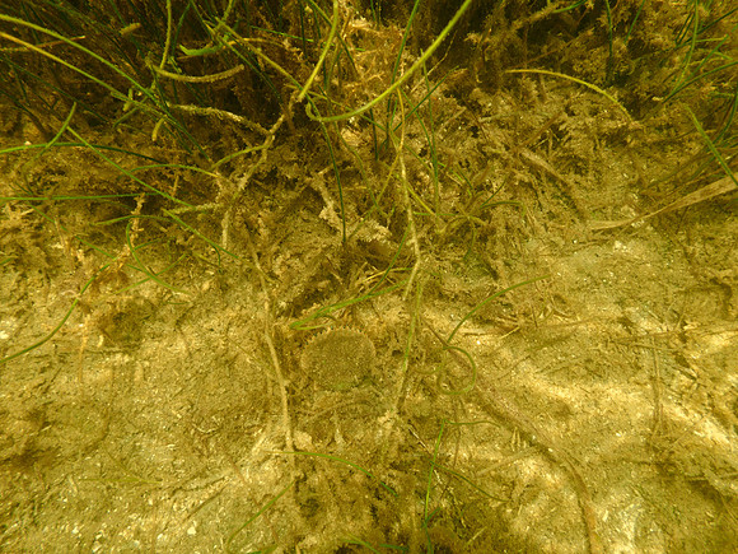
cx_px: 369
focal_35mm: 25
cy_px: 277
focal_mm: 4.5
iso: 100
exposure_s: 1/320
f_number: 2.8
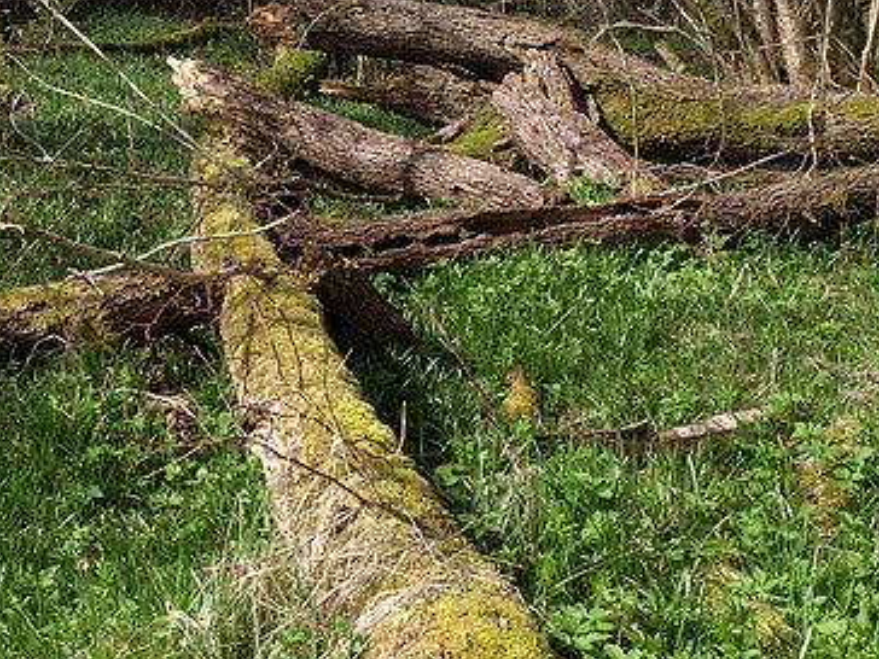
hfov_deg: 36.8
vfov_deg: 28.6
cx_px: 249
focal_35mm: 51
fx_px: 1295
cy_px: 337
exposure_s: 1/160
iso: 100
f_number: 8
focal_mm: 16
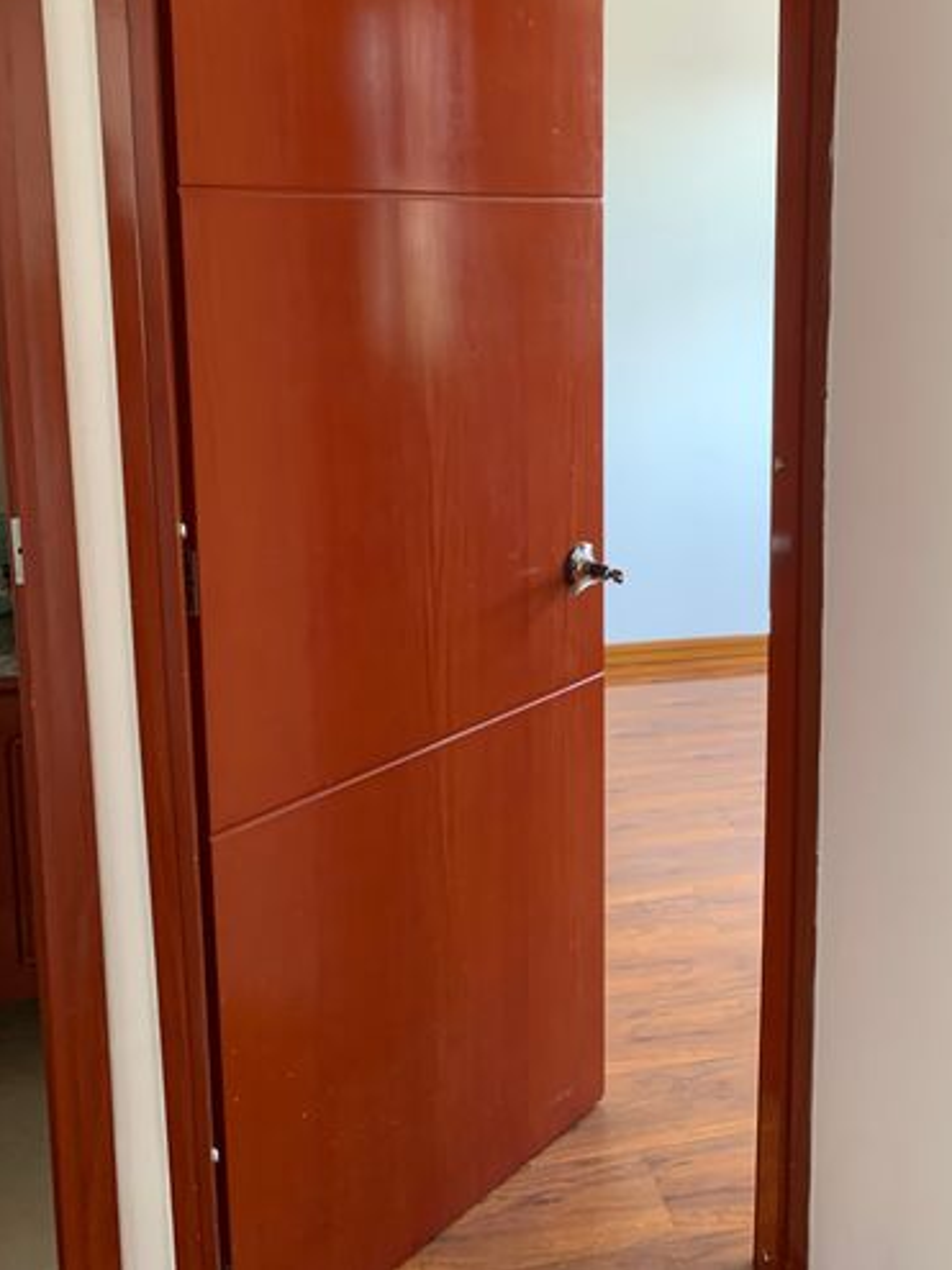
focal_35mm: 35
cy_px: 417
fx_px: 1284
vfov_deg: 51.6
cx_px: 595
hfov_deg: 40.4
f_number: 1.8
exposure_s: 1/60
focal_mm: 4.25
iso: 125
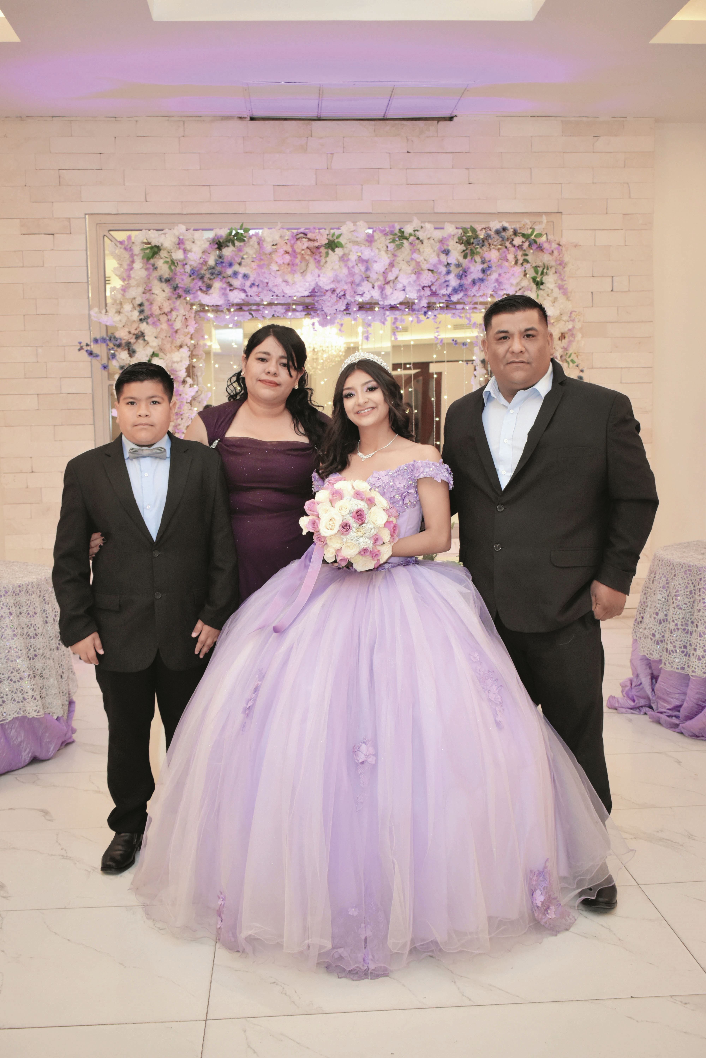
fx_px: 1059
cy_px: 529
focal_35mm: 36
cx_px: 353
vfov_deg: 53.1
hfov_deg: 36.9
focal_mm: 24
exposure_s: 1/80
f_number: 4
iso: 1600
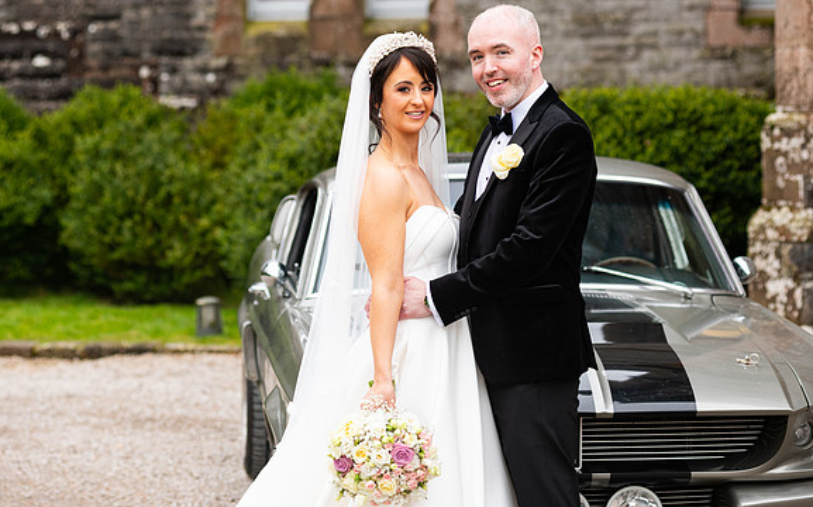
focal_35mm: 122
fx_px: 2702
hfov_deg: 17.1
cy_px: 250
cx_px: 407
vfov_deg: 10.7
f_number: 3.5
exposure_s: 1/160
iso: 320
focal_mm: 112
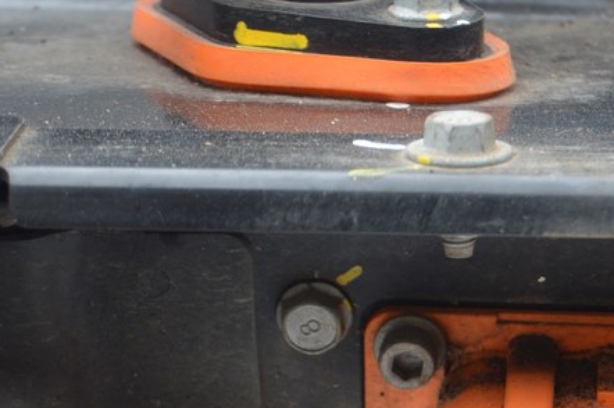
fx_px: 3258
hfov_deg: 10.7
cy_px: 445
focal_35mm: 191
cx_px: 557
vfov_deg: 7.1
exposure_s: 1/125
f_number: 5.6
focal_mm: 55
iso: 400
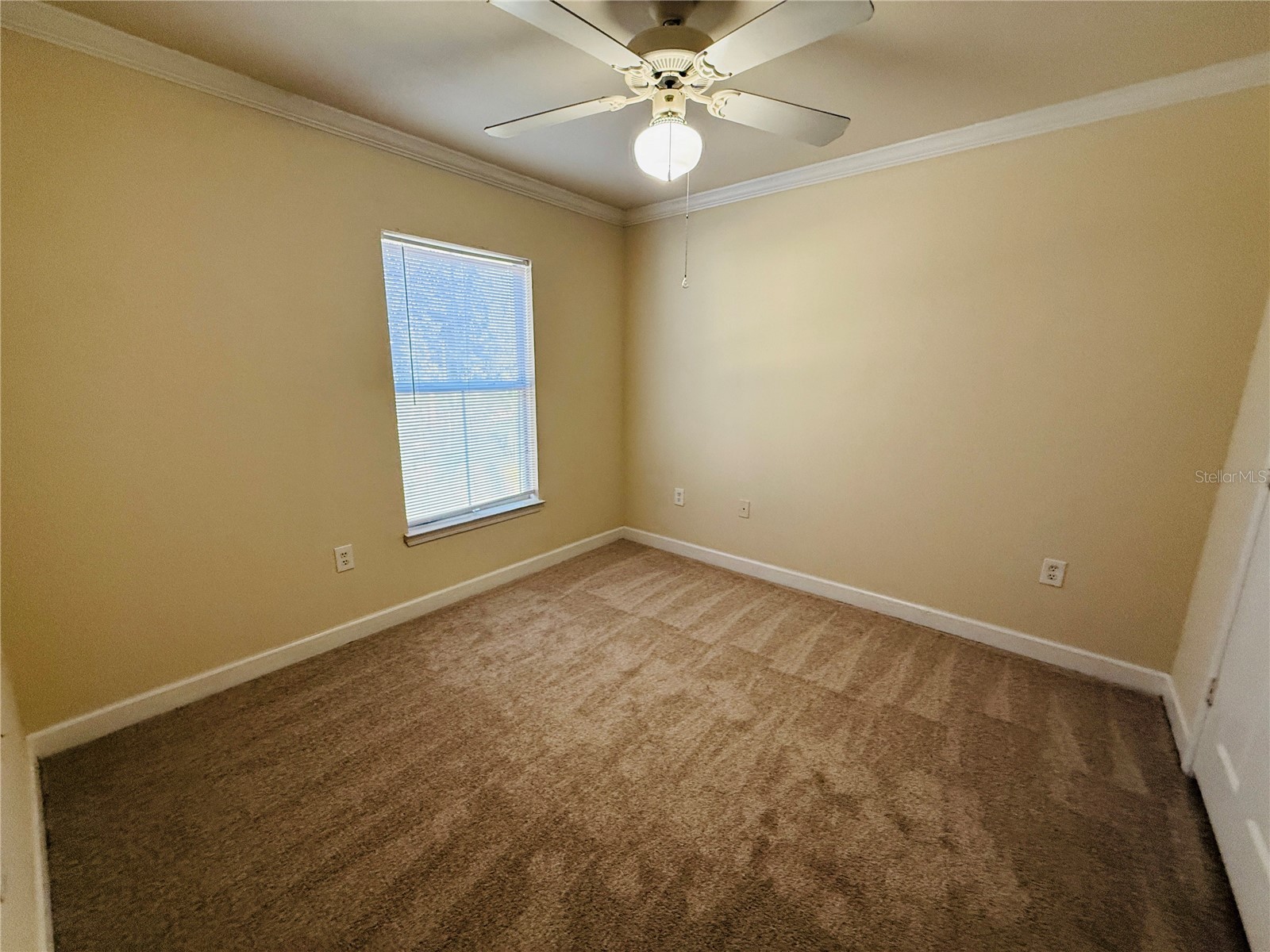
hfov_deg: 102.1
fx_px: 514
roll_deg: -0.8
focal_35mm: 14
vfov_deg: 85.7
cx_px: 635
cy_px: 476
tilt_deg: -10.9
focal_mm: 2.22
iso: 320
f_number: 2.2
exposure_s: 1/120
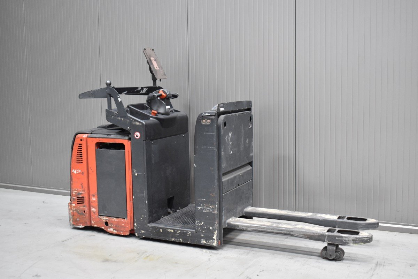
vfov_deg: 31.9
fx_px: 488
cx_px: 209
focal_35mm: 42
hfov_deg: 46.4
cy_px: 140
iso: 1600
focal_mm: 28
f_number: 4.2
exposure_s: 1/40
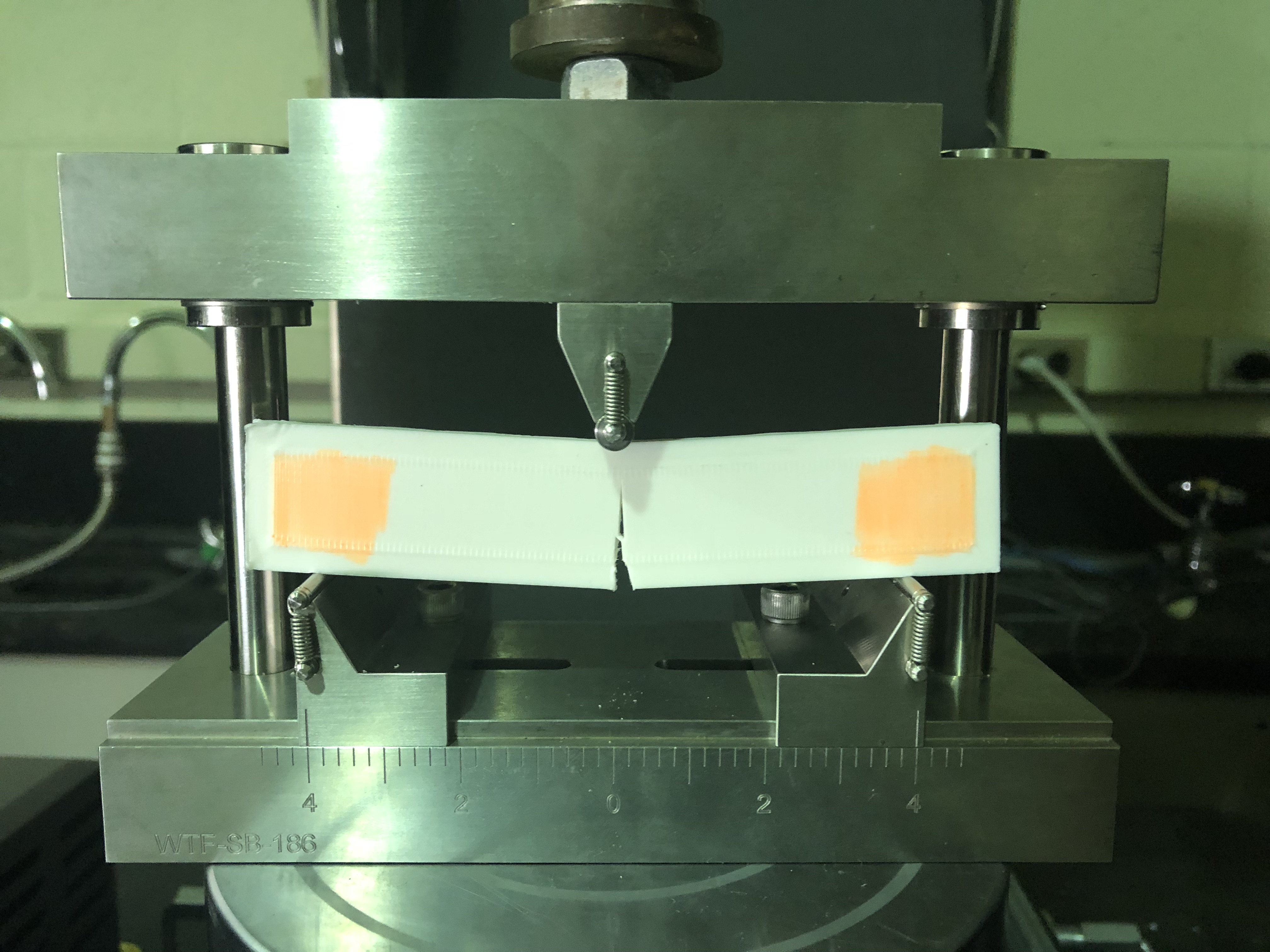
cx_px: 635
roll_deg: -0.3
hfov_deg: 63.4
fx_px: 1027
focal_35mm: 28
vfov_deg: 49.7
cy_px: 476
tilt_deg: -7.8
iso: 100
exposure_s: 1/9
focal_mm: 3.99
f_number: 1.8
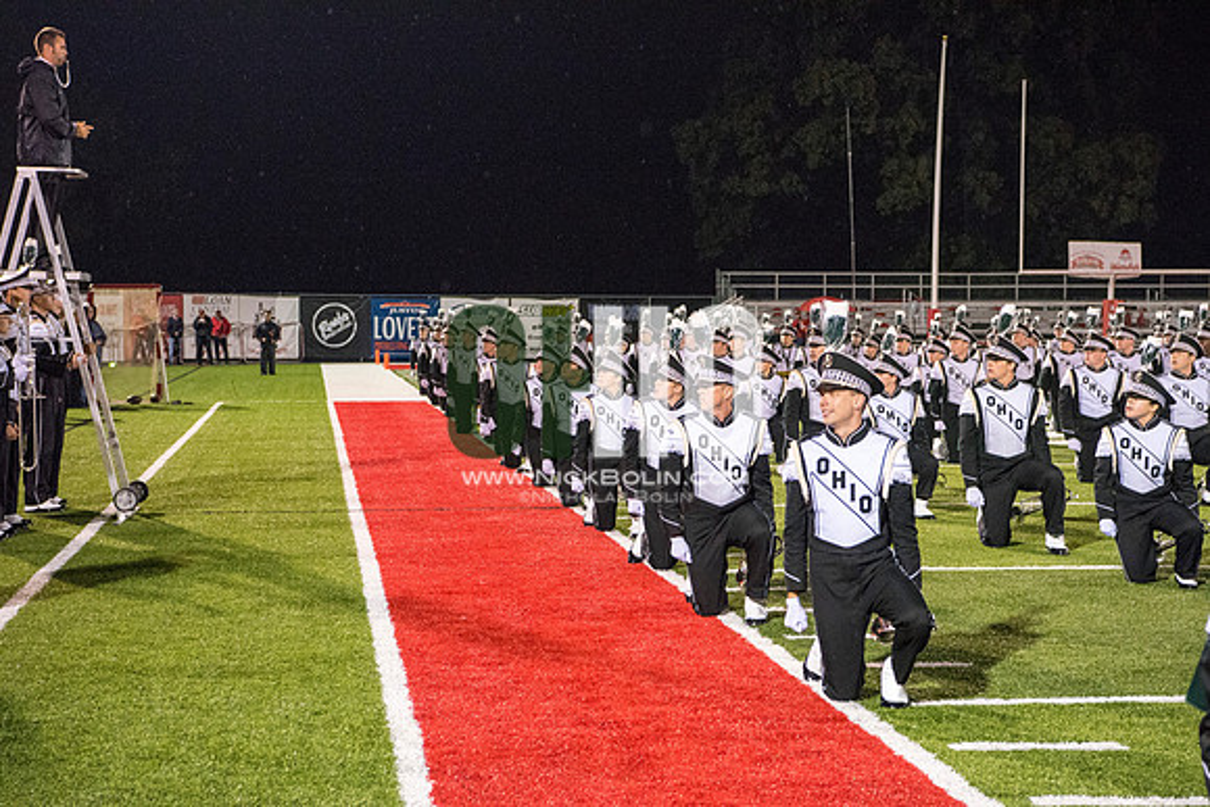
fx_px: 2353
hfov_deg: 28.8
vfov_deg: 19.5
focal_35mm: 70
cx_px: 605
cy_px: 404
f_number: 5.6
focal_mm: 70
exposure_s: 1/320
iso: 5000
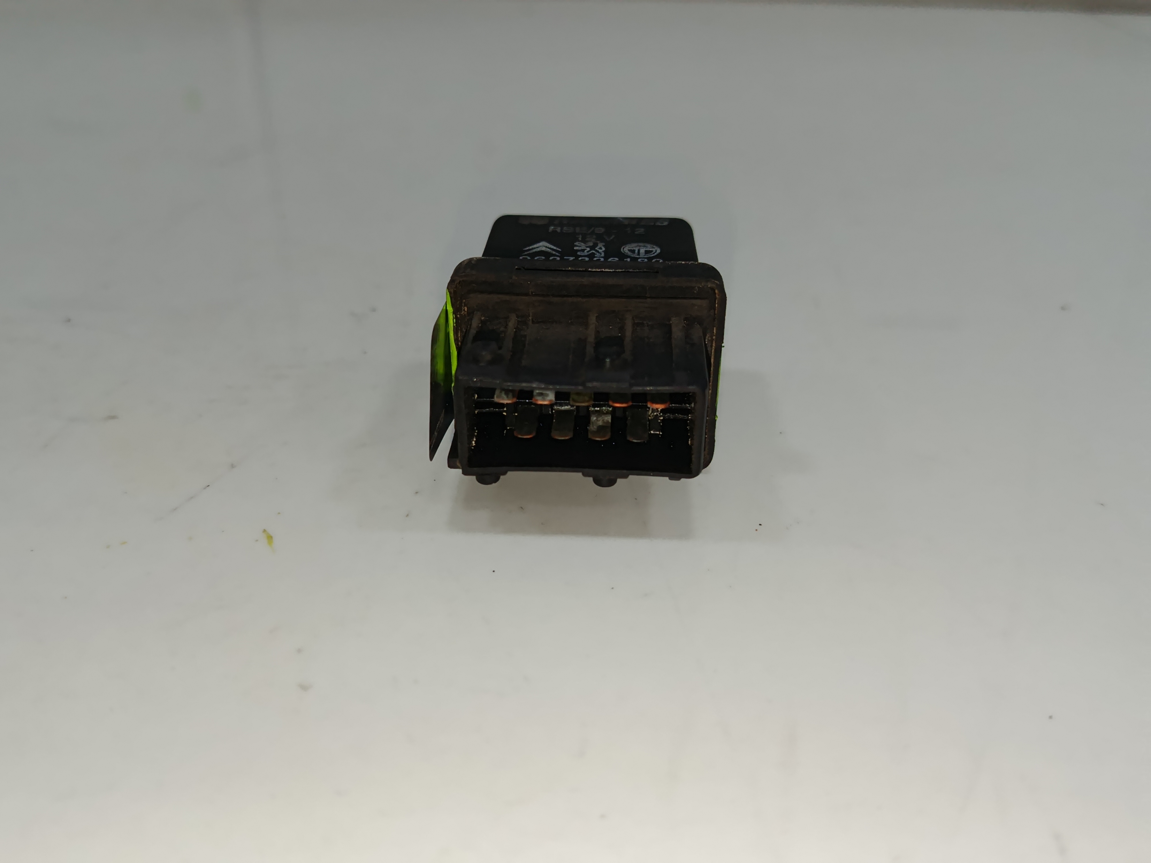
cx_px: 576
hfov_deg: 60.0
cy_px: 432
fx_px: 998
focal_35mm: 30
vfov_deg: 46.8
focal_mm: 5.24
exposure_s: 1/100
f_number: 1.7
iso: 407
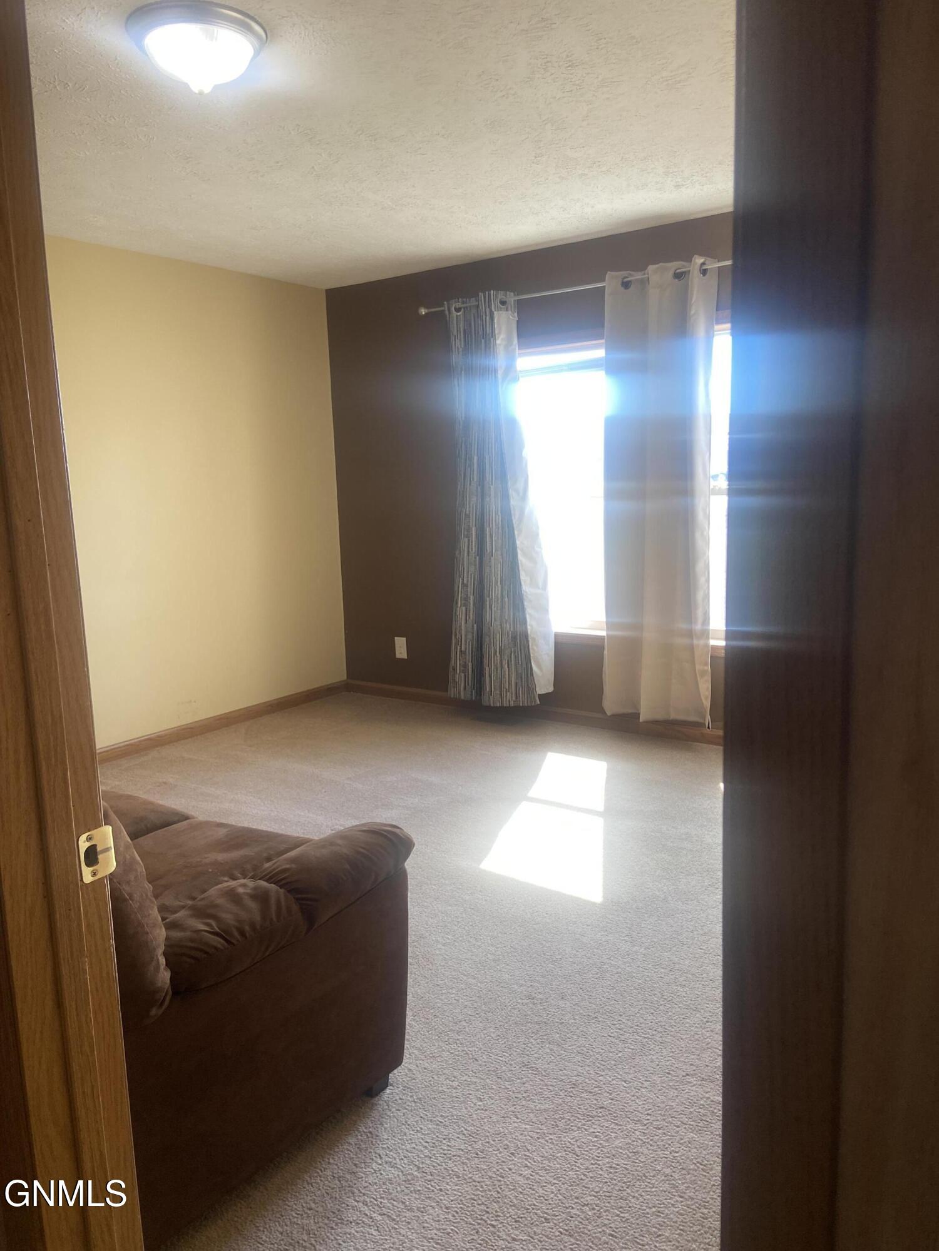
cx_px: 470
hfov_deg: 53.1
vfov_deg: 67.3
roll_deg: +2.1
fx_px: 940
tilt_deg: -9.1
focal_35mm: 26
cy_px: 626
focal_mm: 4.25
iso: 64
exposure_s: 1/120
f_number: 1.8
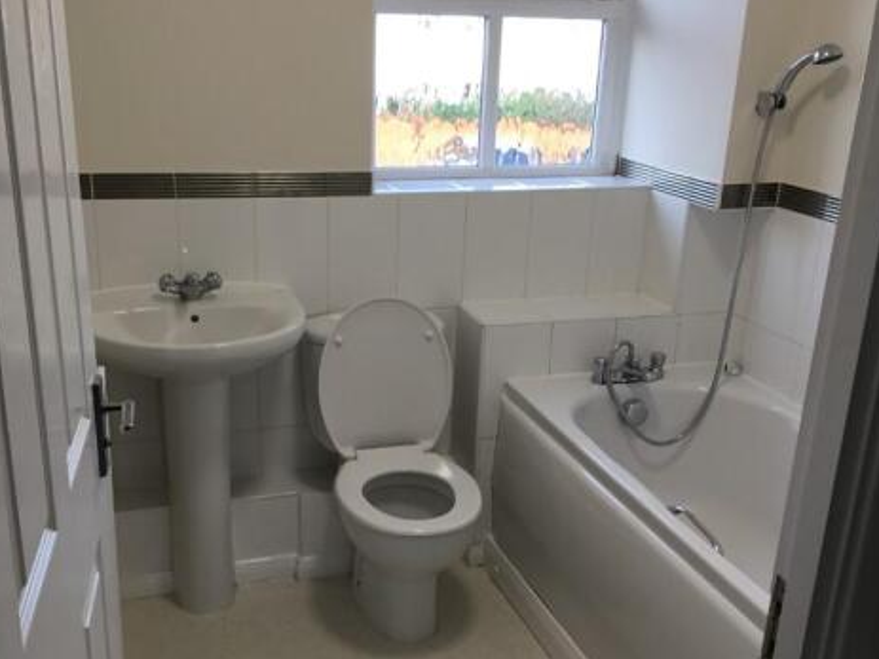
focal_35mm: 39
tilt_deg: -21.5
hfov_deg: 47.8
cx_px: 409
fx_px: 990
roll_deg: -2.1
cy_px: 379
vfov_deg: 36.7
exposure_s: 1/50
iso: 32
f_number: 2.4
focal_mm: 3.3
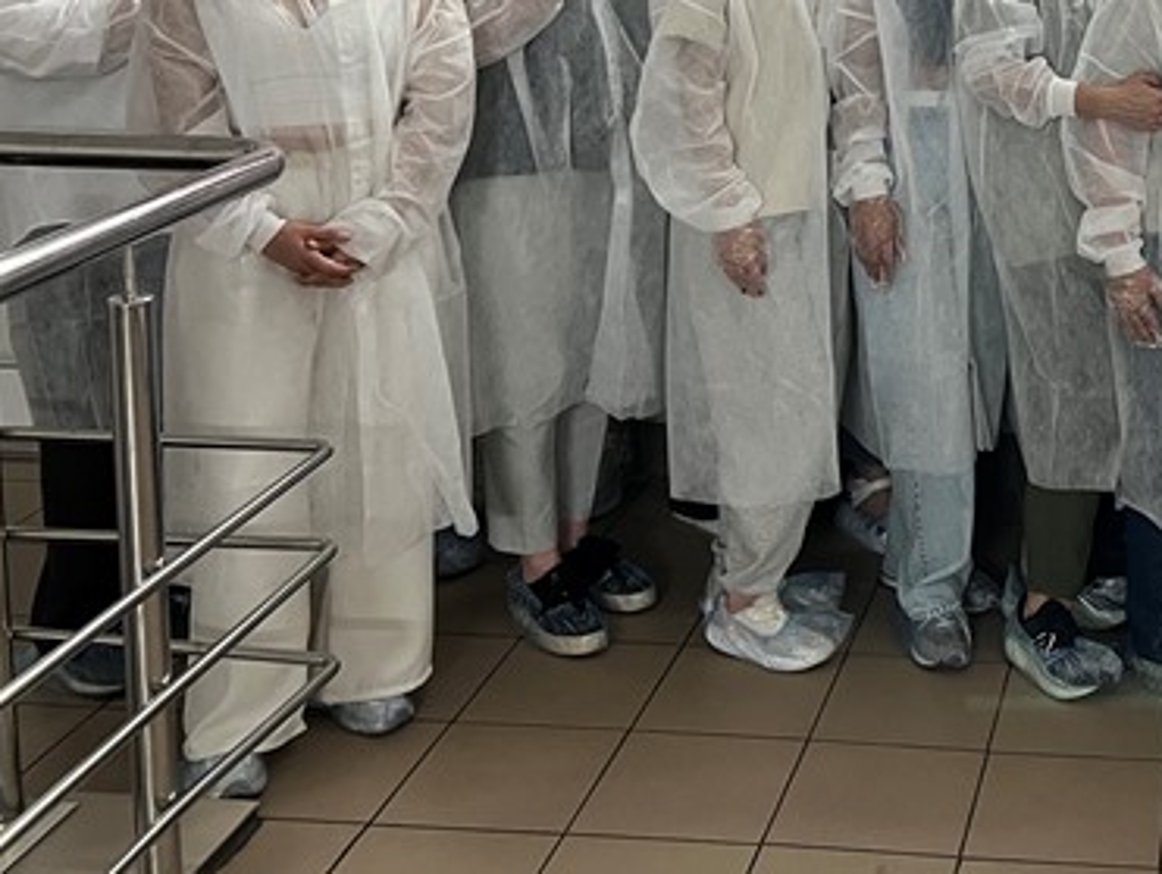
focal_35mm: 56
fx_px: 1882
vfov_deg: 24.8
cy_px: -13
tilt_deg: -7.5
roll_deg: -1.1
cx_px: 1128
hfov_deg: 32.0
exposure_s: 1/50
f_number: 1.5
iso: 320
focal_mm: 5.7
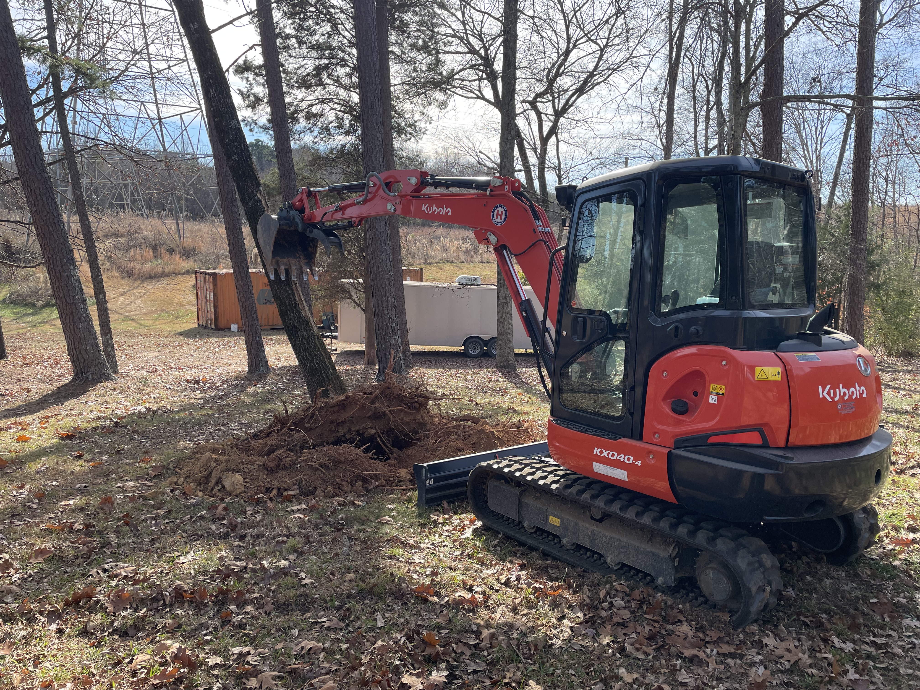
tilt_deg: -10.9
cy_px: 345
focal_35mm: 26
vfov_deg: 53.1
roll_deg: +0.1
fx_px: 691
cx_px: 460
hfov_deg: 67.3
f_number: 1.6
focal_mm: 4.2
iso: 32
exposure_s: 1/1043
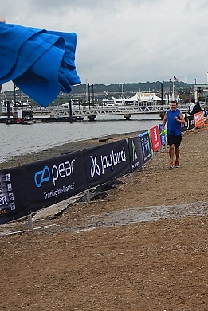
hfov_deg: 15.6
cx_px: 281
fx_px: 719
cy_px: 156
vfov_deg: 24.5
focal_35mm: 83
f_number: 4
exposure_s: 1/400
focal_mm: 7
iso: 125
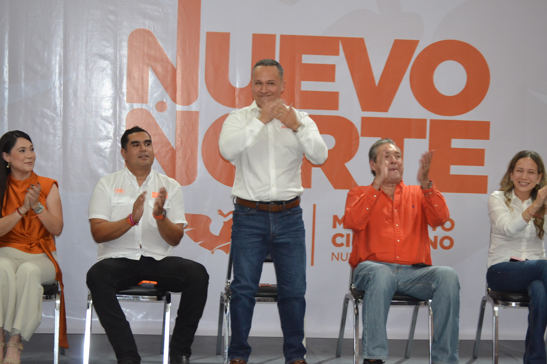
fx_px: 1367
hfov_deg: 22.6
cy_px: 182
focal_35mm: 90
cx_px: 274
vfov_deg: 15.2
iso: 1800
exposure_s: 1/60
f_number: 4
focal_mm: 60
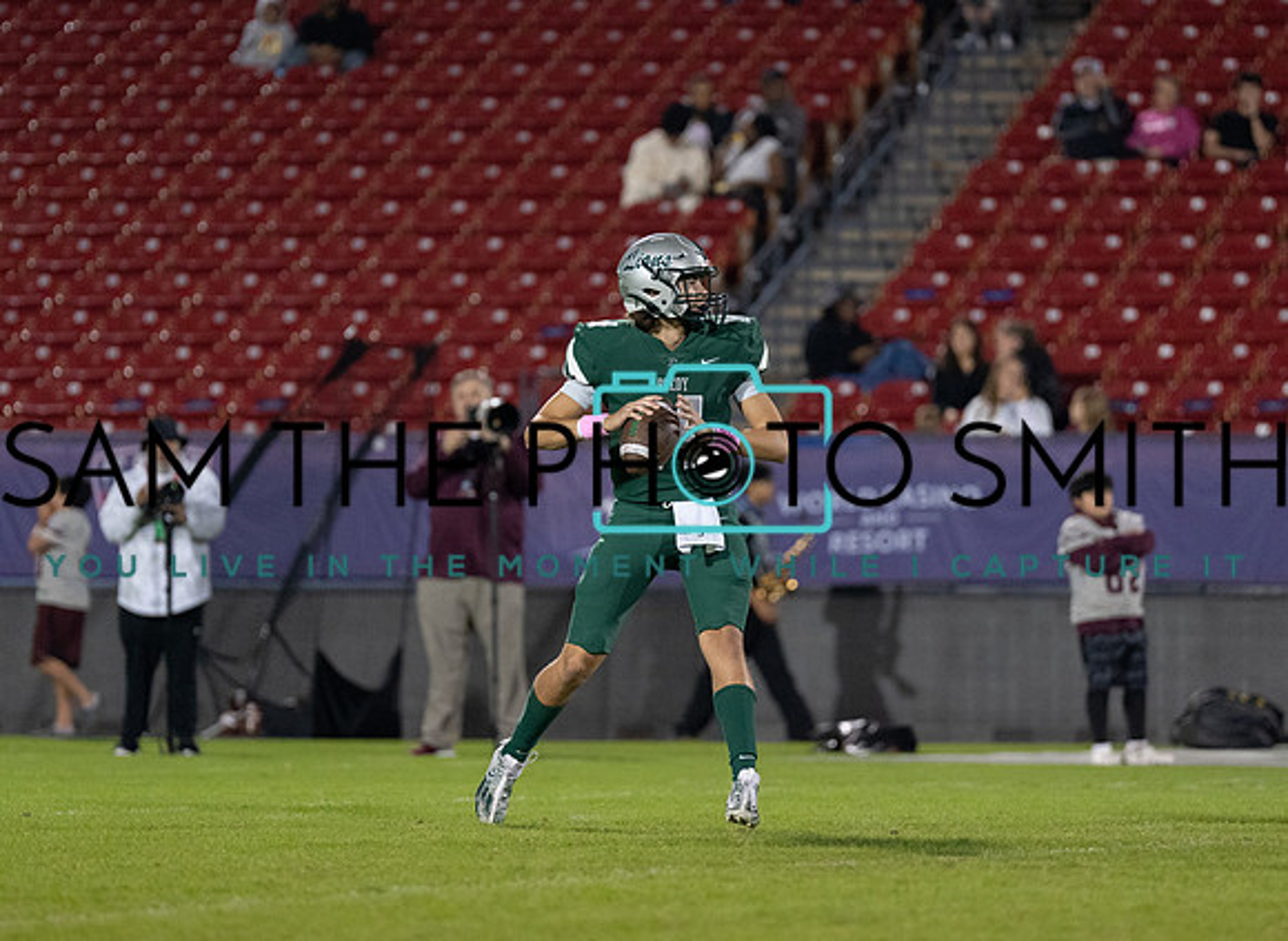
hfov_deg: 6.5
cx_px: 685
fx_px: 11339
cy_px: 440
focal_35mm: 308
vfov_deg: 4.8
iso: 3200
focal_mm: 200
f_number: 2.8
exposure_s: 1/1250
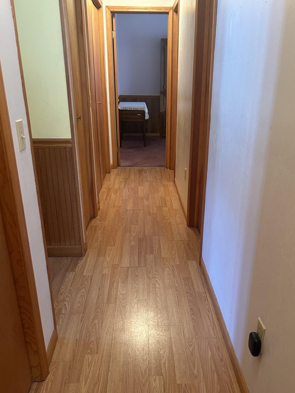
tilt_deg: -23.9
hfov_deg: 44.1
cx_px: 158
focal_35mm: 32
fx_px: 364
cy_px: 240
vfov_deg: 56.3
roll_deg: -1.0
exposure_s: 1/60
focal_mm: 5.7
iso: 160
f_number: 1.5
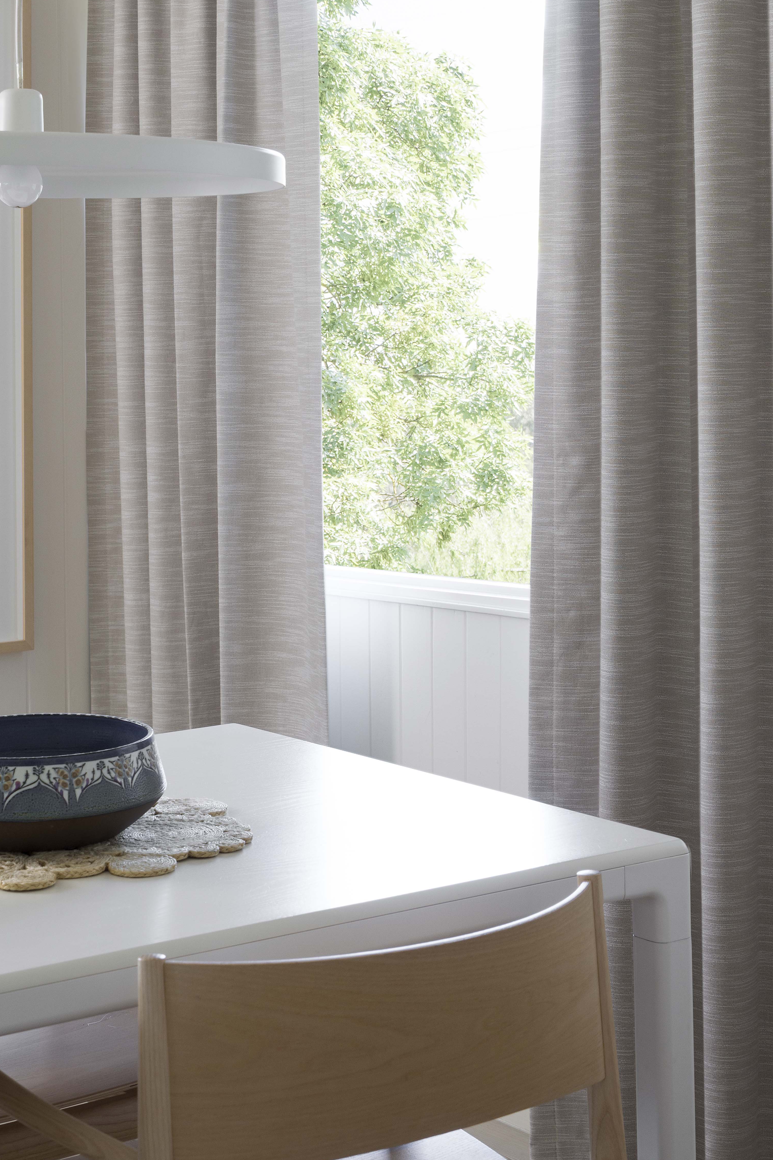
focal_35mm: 70
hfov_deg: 19.4
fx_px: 2255
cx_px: 292
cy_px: 333
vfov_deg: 28.5
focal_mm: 43
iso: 200
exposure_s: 1/8
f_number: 8
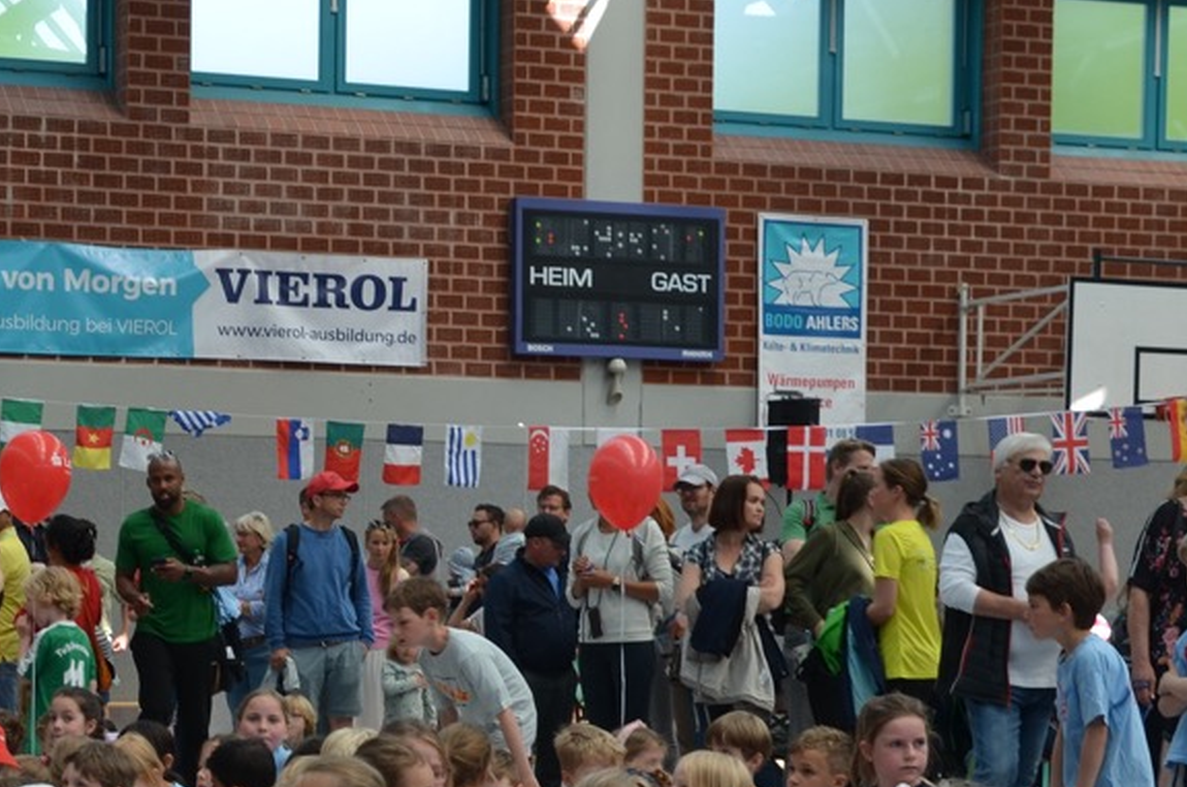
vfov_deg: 15.0
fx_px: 2965
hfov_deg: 22.2
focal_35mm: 90
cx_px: 165
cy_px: 665
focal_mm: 27
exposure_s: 1/160
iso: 200
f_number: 6.3
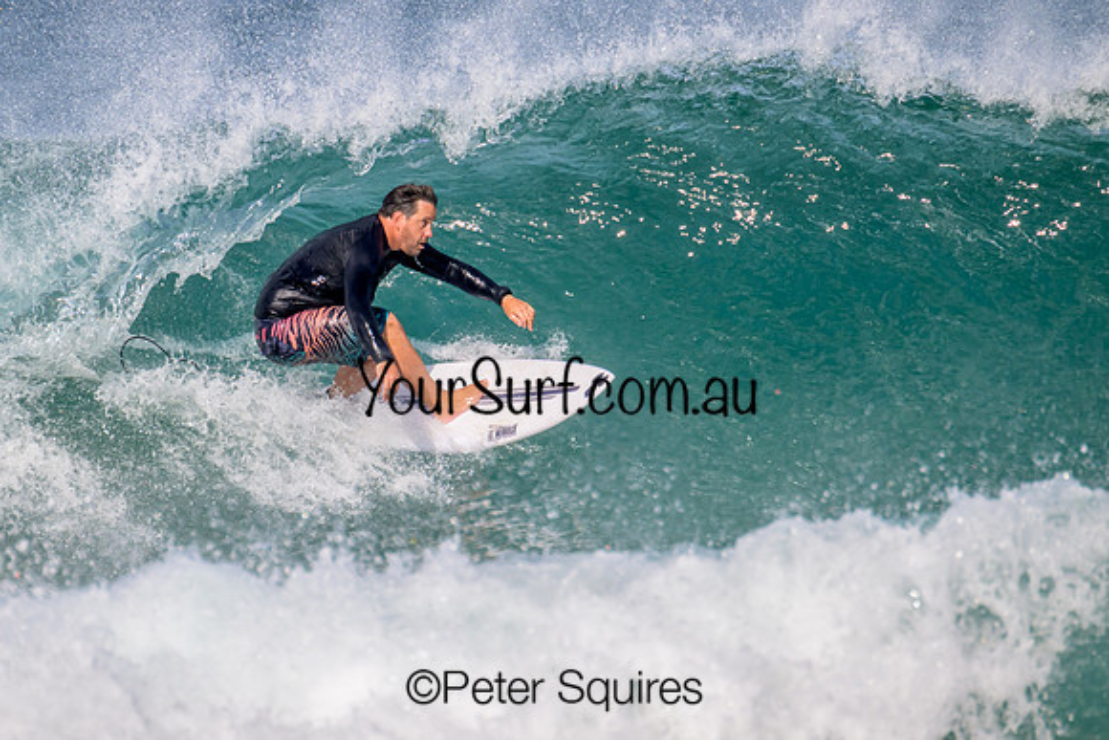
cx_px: 443
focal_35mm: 960
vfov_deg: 1.4
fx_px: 29588
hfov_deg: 2.1
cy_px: 341
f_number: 11
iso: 800
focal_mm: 800
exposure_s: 1/2000
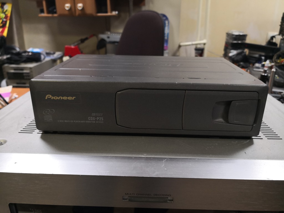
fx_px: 222
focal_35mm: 27
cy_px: 106
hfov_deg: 65.3
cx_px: 142
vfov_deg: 51.4
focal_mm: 3.95
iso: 125
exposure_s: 1/33.3
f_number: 1.6
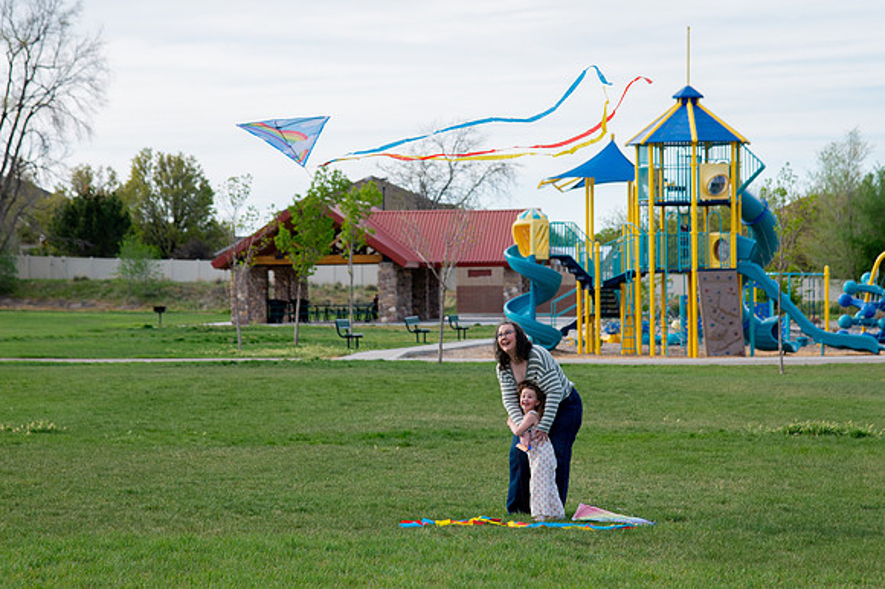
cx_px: 455
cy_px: 253
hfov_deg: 16.7
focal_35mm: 122
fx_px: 3009
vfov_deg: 11.2
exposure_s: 1/800
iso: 200
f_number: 5
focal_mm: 86
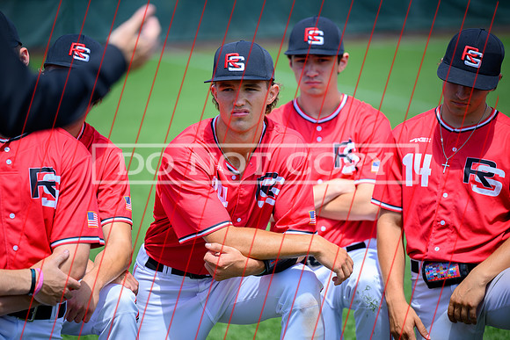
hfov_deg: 11.1
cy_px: 170
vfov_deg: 7.4
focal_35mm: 185
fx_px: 2621
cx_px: 255
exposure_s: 1/400
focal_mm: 185
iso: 64
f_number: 2.8
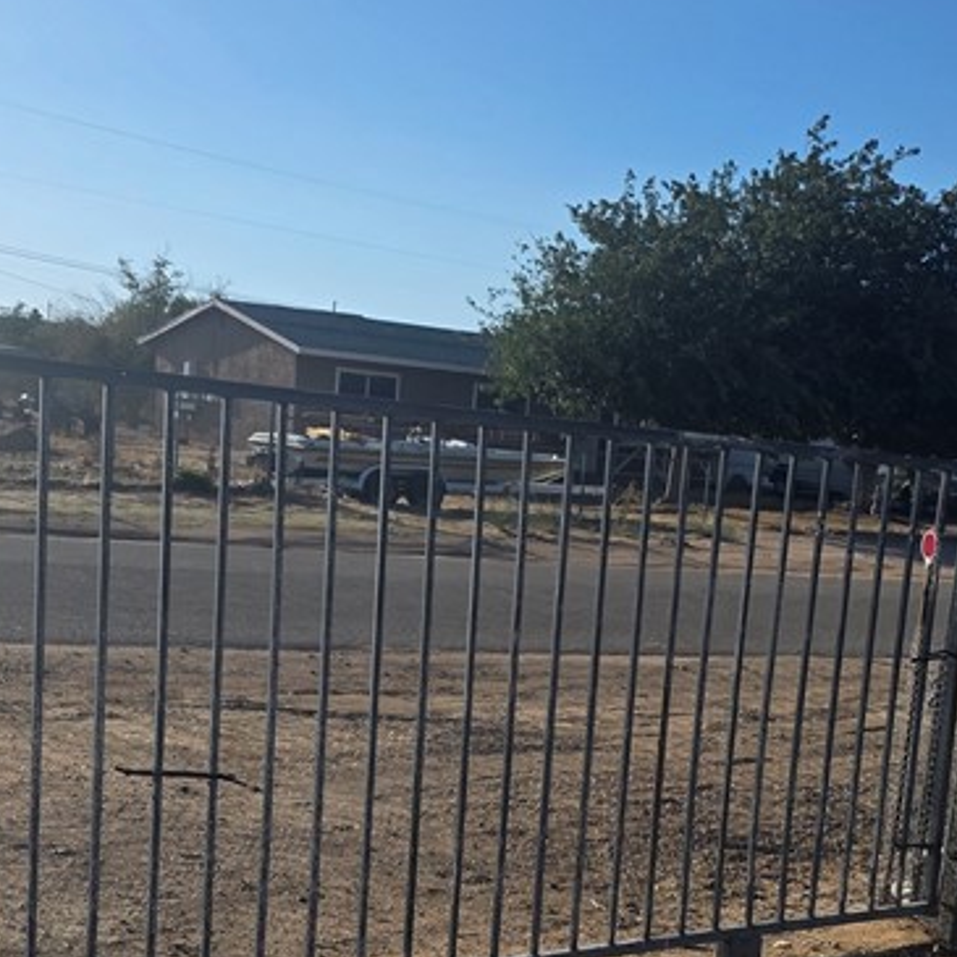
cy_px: 755
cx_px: 587
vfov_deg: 29.4
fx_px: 1783
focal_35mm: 57
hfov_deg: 29.9
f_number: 1.7
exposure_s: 1/7944
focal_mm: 6.3
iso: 80
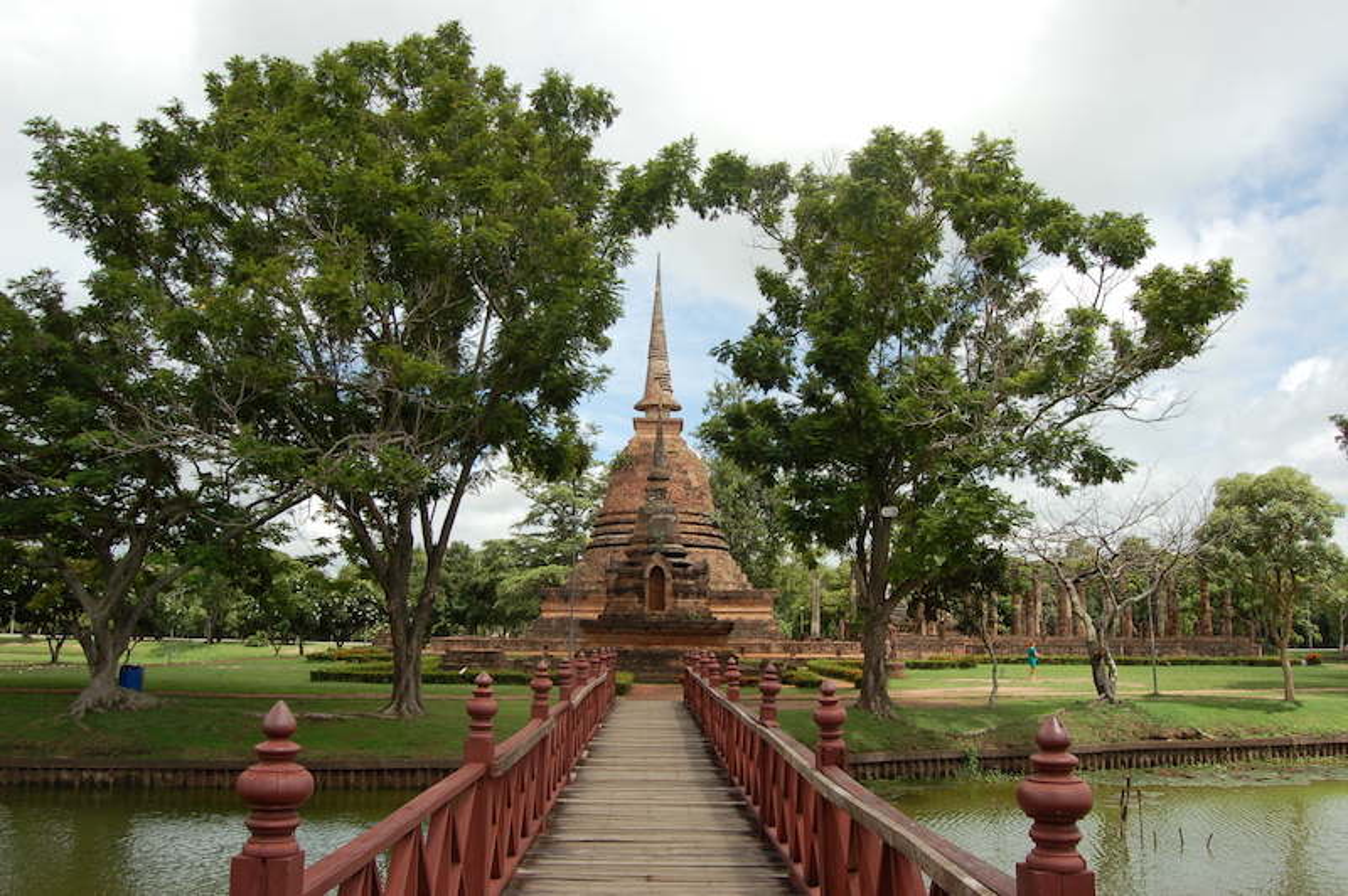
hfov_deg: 67.4
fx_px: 1010
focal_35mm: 27
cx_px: 674
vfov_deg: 47.9
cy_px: 448
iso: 200
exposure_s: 1/320
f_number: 9
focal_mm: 18
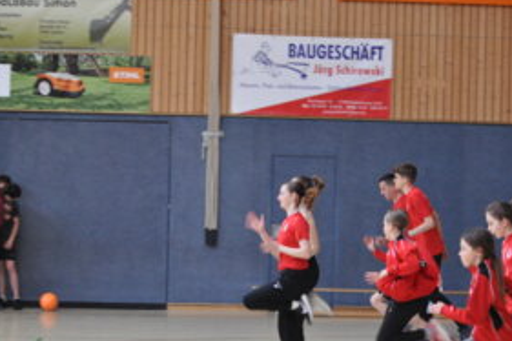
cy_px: 235
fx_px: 1762
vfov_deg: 11.0
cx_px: 357
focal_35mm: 124
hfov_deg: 16.5
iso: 1600
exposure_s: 1/80
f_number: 4.5
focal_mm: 58
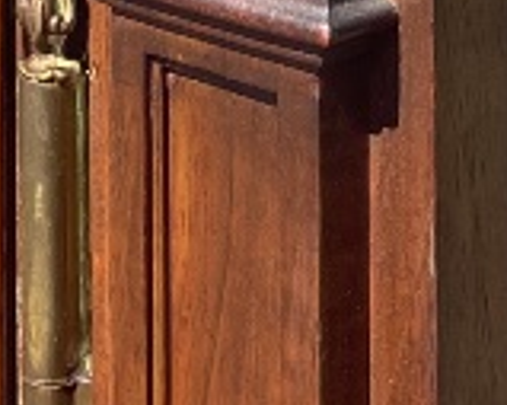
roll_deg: -0.2
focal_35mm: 184
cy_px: -909
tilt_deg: -0.9
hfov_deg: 10.4
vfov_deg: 7.2
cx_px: -45
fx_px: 2759
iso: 32
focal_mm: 5.1
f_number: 1.6
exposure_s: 1/1618
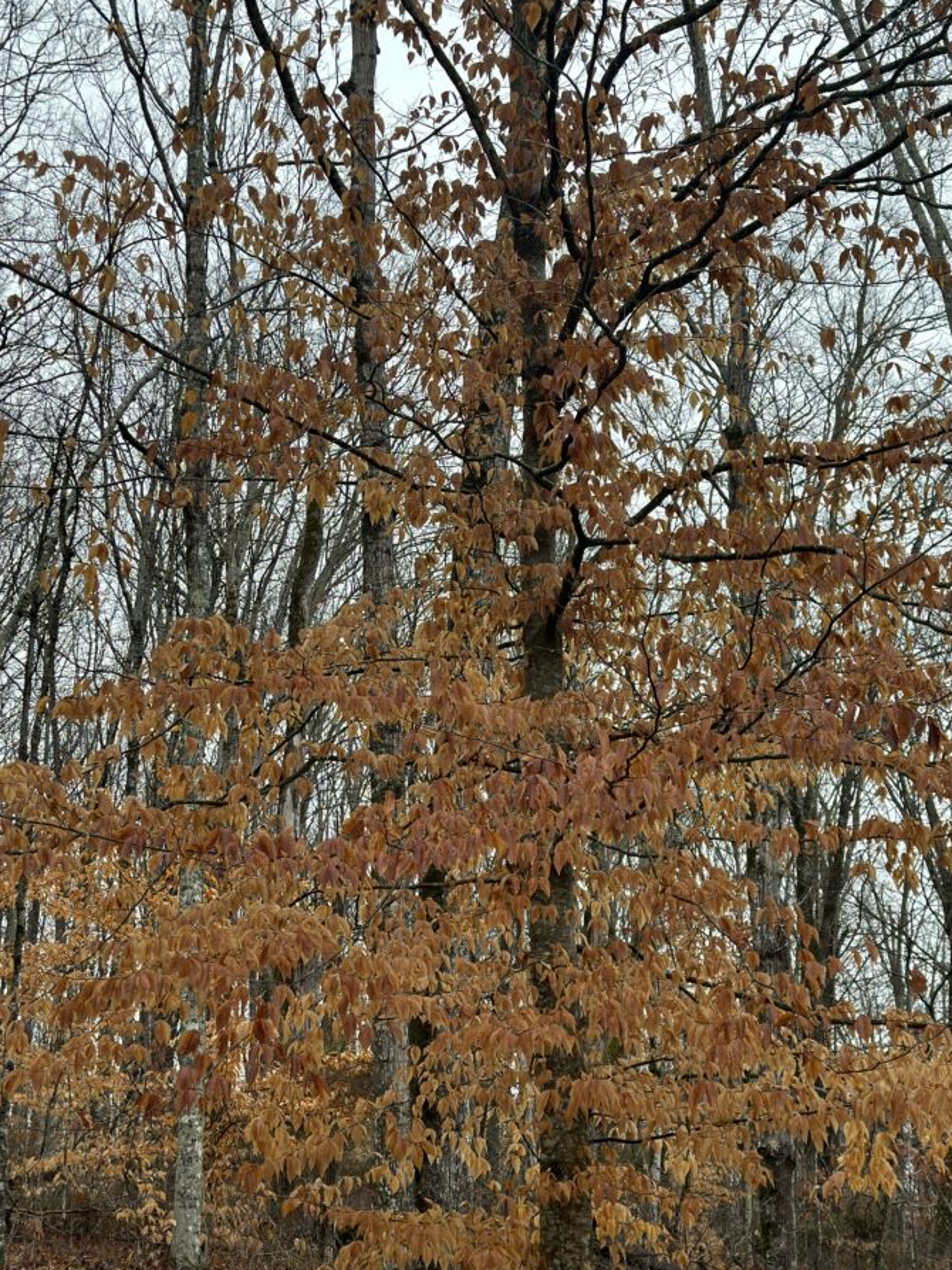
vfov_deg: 34.9
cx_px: 516
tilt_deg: +24.2
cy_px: 628
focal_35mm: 55
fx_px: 2018
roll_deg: +2.8
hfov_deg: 26.5
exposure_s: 1/191
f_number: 1.78
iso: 80
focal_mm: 6.86
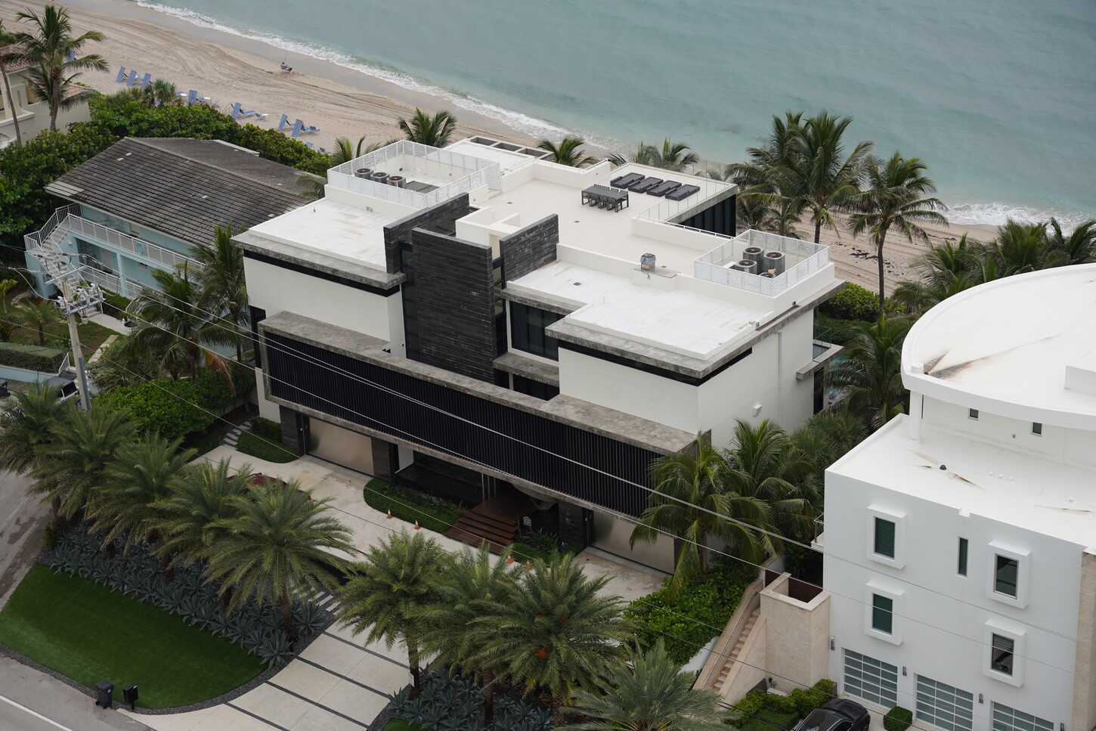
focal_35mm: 70
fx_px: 2131
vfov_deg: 19.5
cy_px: 366
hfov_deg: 28.8
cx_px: 548
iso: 100
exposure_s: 1/250
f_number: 4.5
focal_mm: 70
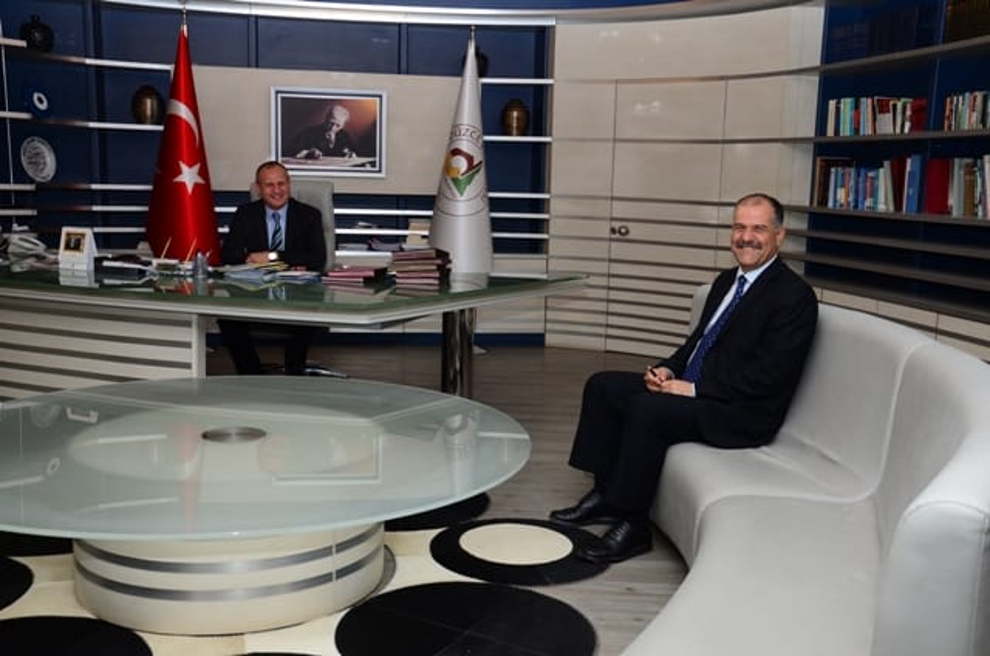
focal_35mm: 38
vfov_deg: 35.3
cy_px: 328
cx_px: 495
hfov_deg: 51.4
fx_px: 1029
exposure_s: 1/60
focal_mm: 25
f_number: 5.6
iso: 400
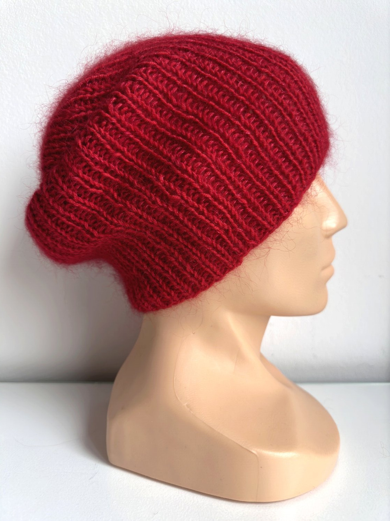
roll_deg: -1.7
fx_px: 361
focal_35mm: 24
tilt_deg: -5.0
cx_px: 195
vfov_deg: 71.6
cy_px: 260
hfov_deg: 56.8
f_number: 1.78
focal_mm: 6.86
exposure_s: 1/60
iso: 160
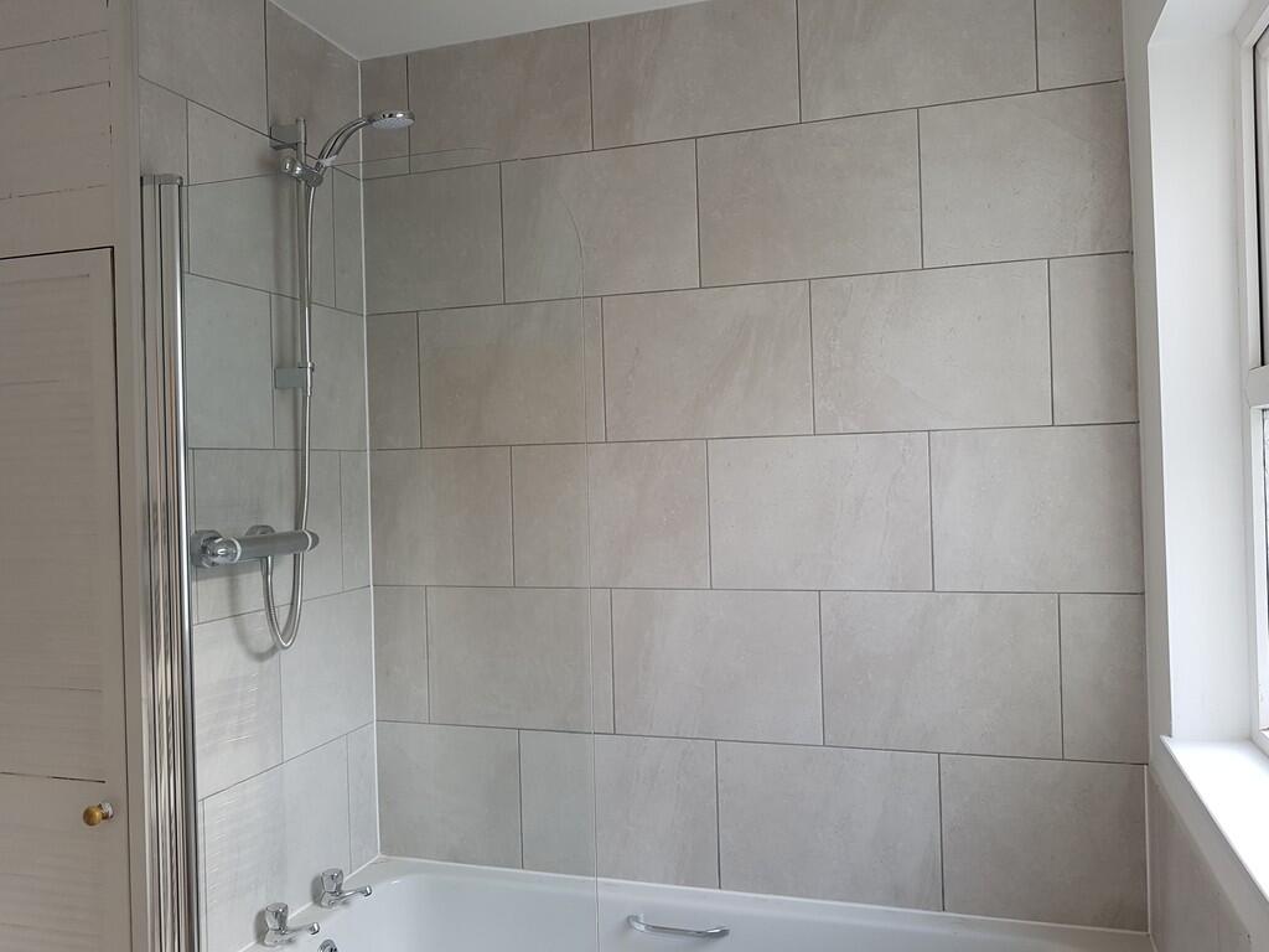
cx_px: 634
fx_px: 953
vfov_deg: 53.1
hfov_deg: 67.3
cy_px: 476
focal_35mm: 26
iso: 64
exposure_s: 1/50
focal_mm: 4.2
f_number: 1.7
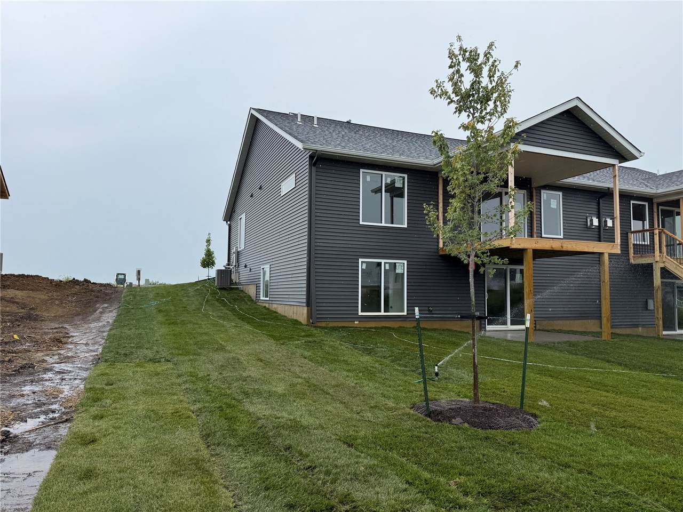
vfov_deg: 56.8
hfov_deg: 71.6
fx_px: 474
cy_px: 256
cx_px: 342
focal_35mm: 24
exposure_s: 1/1464
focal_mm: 6.76
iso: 80
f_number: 1.78
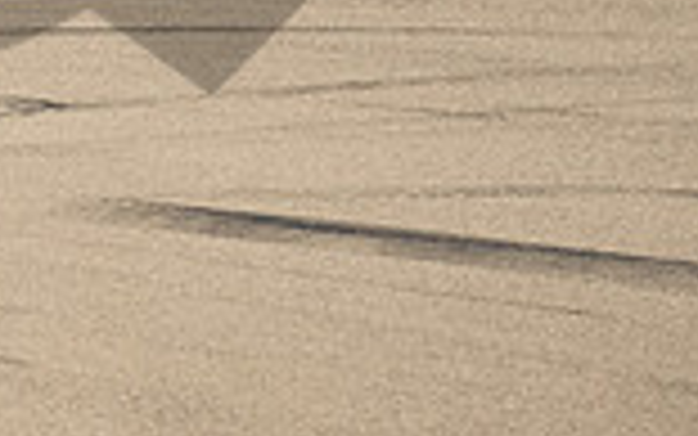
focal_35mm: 574
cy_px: -339
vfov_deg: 2.3
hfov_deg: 3.7
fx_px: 10923
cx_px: -131
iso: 1250
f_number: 4.5
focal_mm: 100
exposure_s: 1/4000
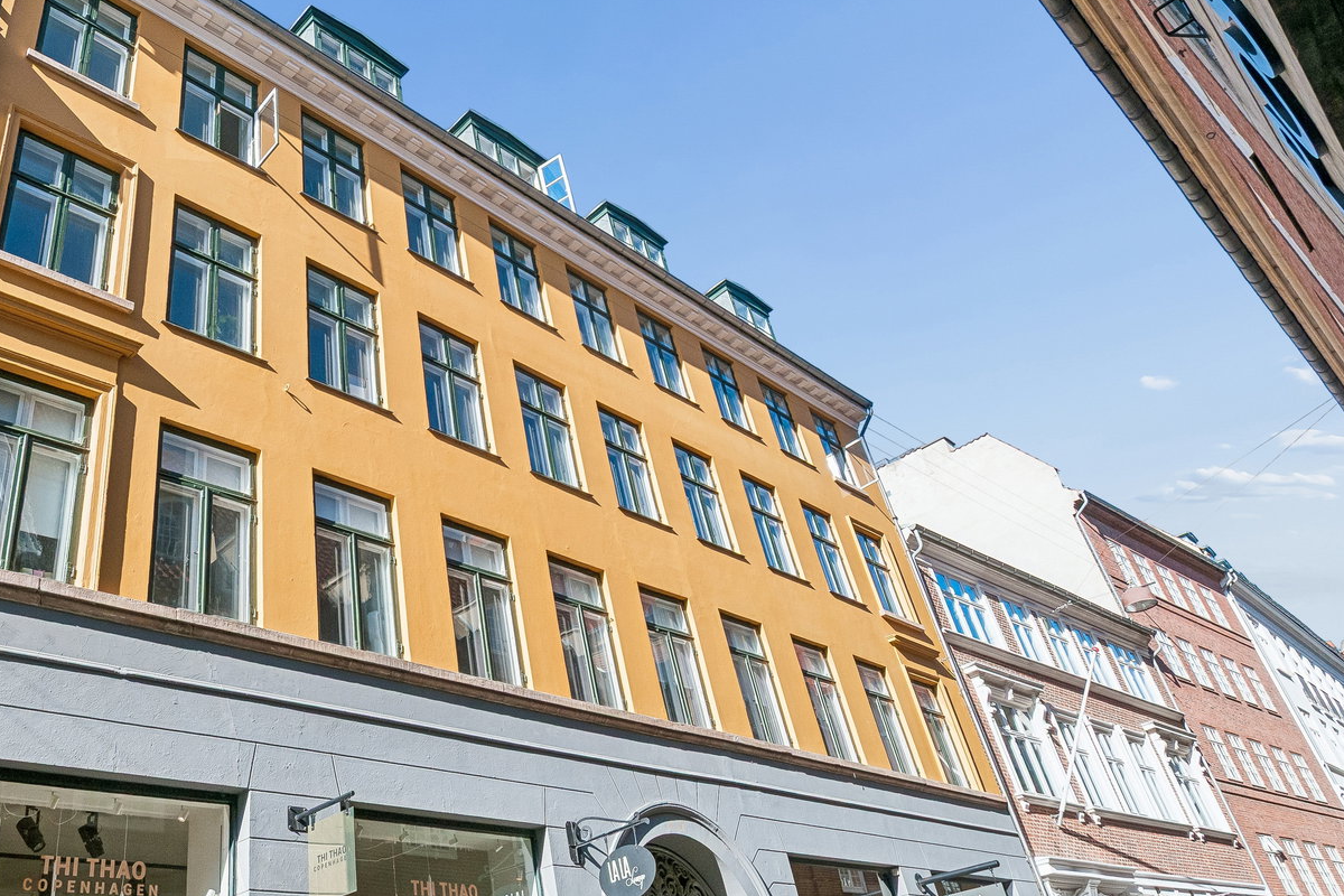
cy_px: 375
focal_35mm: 28
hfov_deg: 63.9
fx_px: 1045
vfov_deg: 46.2
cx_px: 458
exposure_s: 1/320
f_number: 10
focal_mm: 14
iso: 200
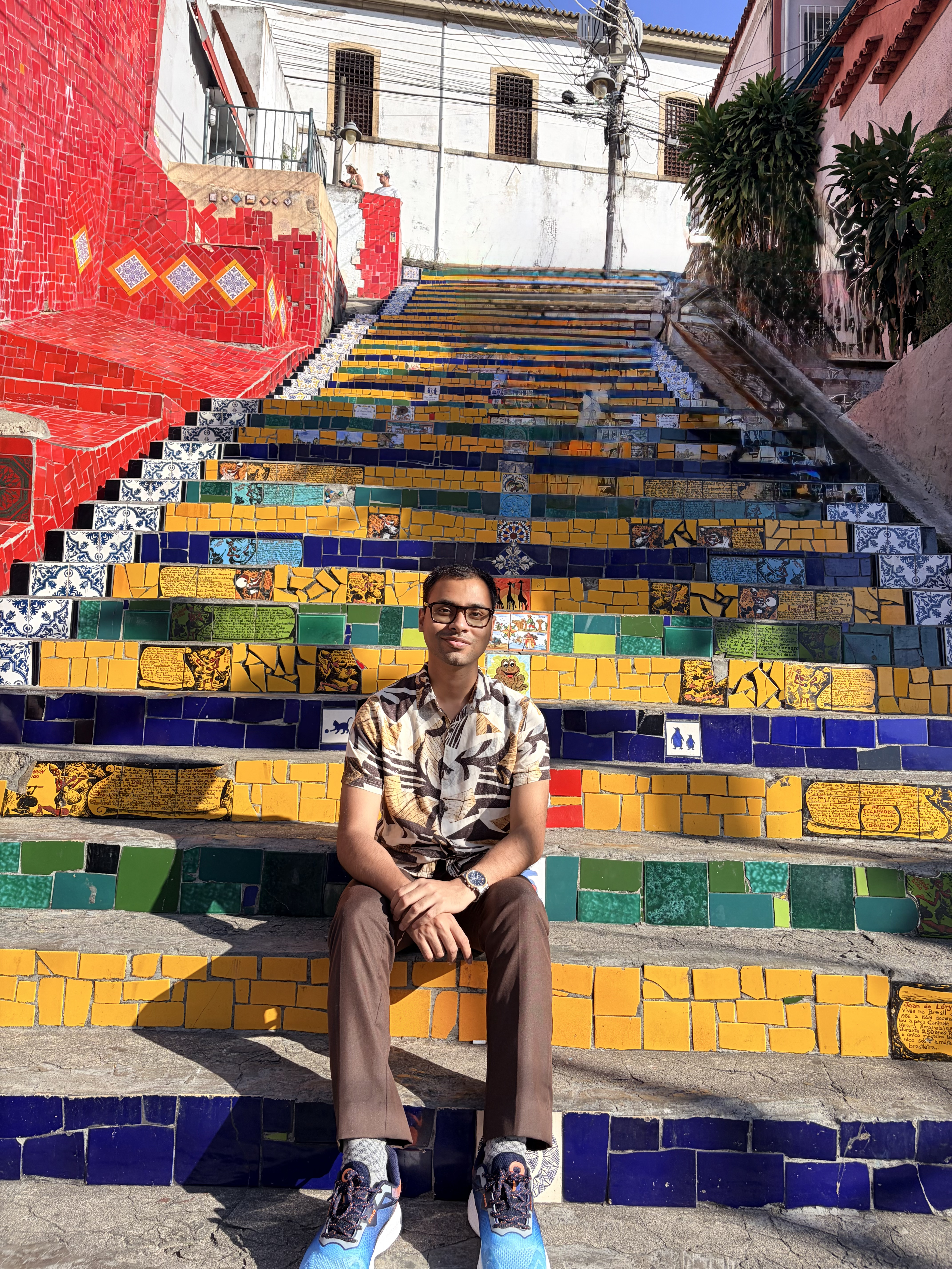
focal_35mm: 26
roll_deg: -1.0
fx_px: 953
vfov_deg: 67.3
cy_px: 634
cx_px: 476
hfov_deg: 53.1
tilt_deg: +3.1
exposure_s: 1/2141
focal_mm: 5.96
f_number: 1.6
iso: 50
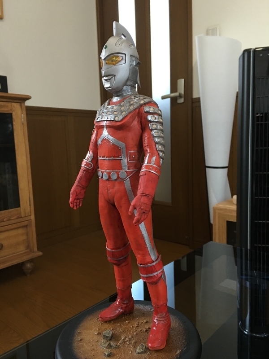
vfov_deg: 61.7
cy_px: 180
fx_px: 300
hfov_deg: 48.2
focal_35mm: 29
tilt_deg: -6.4
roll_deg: +2.8
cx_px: 134
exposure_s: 1/15
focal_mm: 4.15
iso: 80
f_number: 2.2
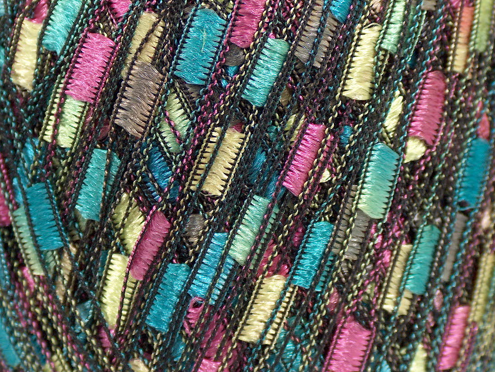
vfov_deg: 10.9
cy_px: 169
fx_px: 1962
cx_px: 253
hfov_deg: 14.4
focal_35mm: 137
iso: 100
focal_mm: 23.76
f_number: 3
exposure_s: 1/3.74
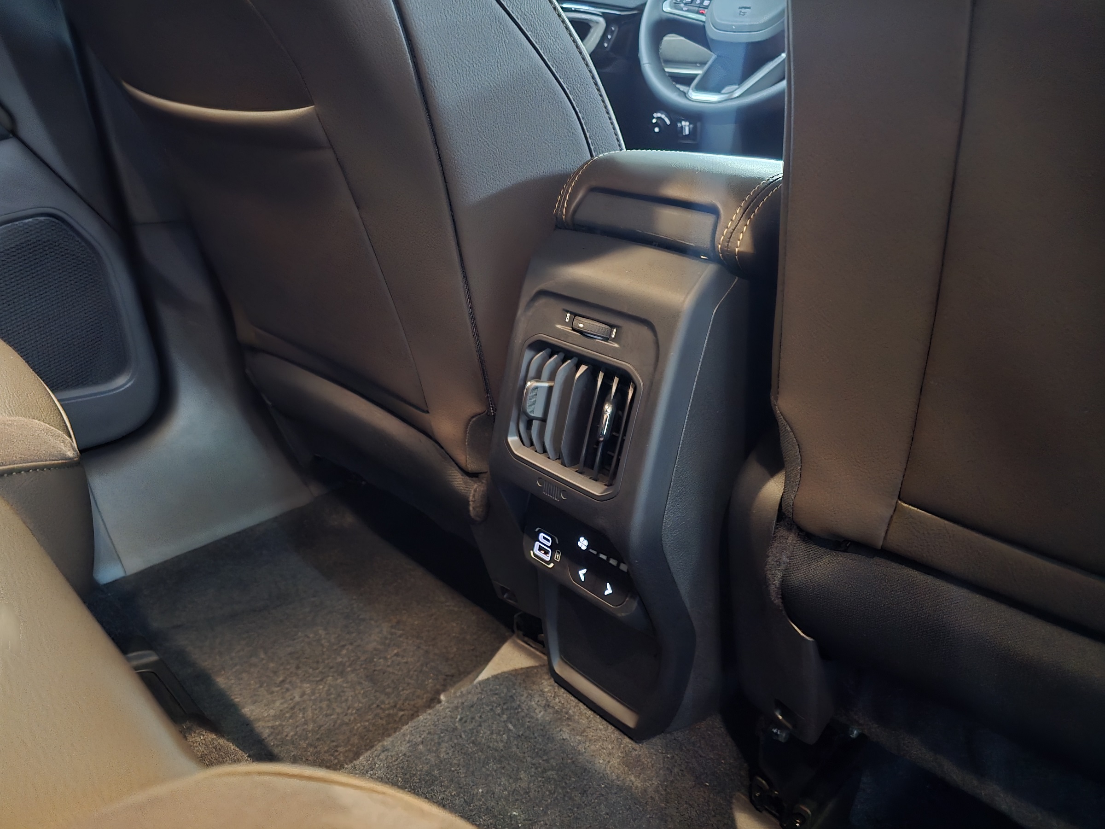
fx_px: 734
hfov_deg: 73.9
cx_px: 552
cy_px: 414
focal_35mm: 23
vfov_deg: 58.9
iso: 3200
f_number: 1.7
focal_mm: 6.3
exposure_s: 1/4.41
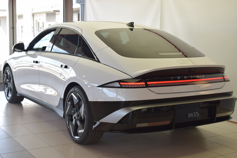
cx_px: 118
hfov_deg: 35.0
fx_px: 376
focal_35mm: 57
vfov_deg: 23.8
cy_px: 79
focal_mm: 38
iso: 400
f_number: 5.6
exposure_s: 1/125
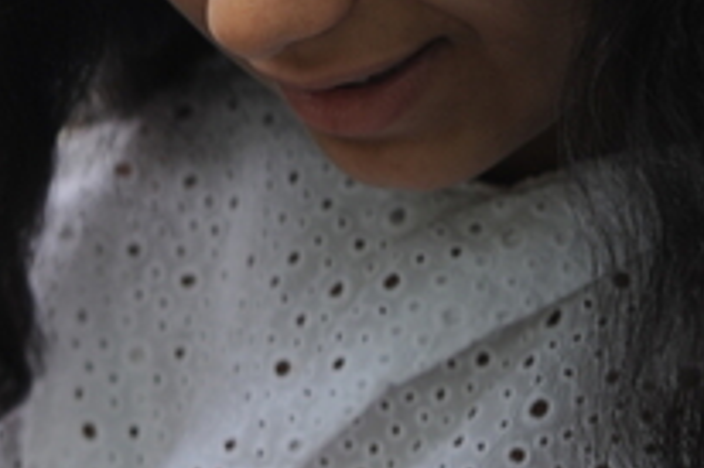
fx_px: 4670
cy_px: 521
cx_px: -830
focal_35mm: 239
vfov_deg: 5.7
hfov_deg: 8.1
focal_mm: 48
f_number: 2.8
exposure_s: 1/640
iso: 200
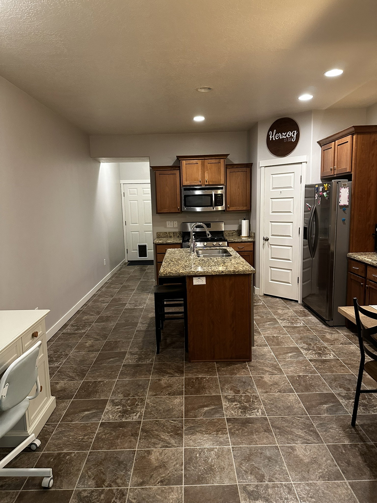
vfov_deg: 71.6
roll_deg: +0.9
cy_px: 252
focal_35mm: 24
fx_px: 349
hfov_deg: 56.8
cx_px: 188
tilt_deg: -7.0
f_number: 1.78
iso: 400
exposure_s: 1/60
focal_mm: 6.86
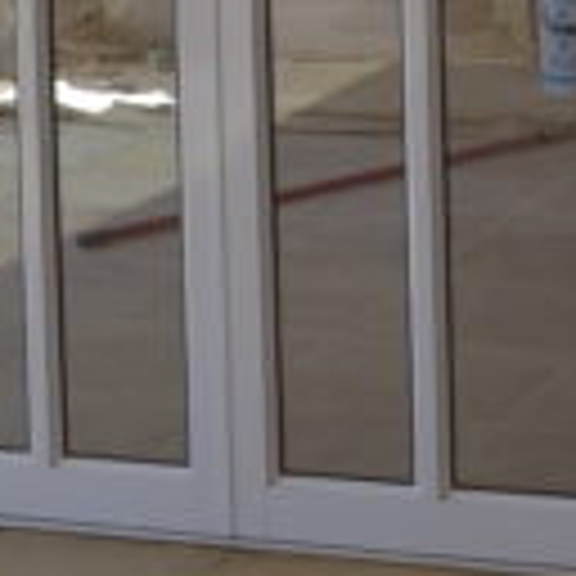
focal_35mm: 155
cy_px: -216
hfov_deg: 11.3
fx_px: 2918
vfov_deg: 11.0
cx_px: 346
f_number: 6.3
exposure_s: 1/160
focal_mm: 26
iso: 100
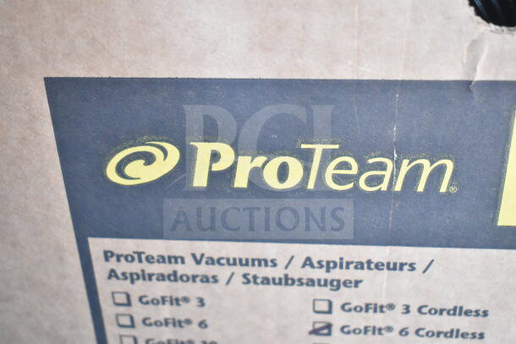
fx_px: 731
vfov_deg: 26.5
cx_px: 258
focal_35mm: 51
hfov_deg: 38.9
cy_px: 172
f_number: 4.5
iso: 10000
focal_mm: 34
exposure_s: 1/50
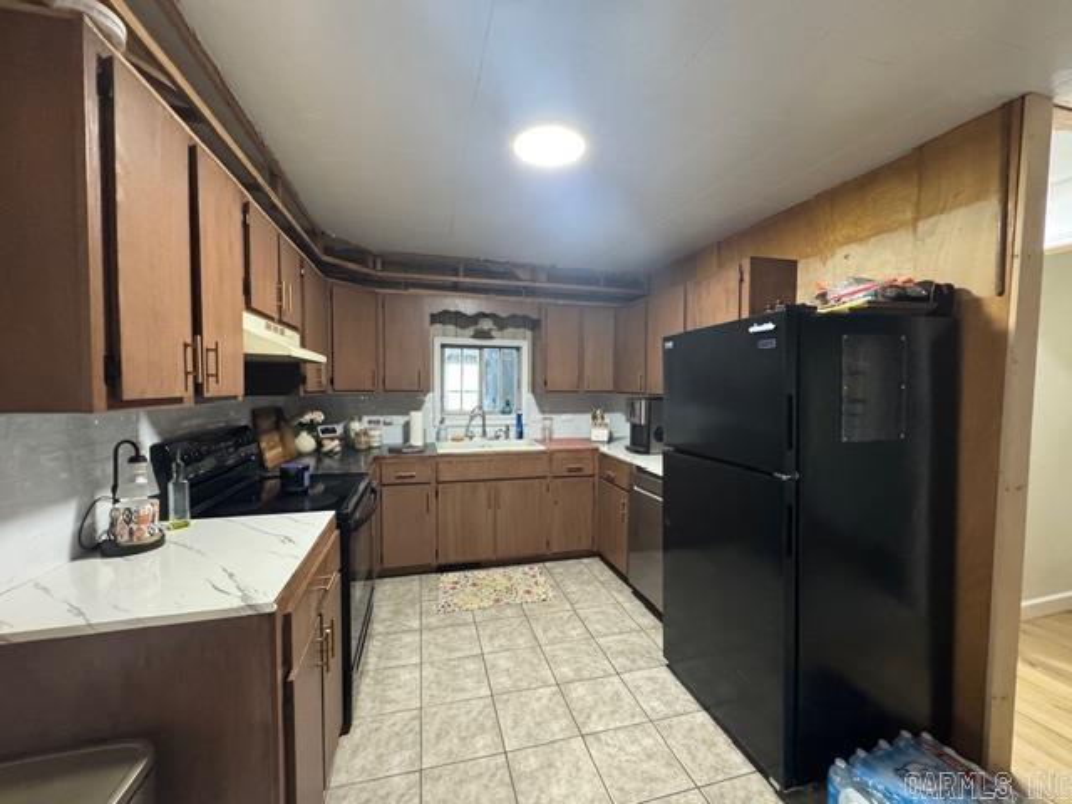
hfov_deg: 102.1
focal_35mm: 14
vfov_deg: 85.7
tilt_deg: -3.0
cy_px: 402
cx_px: 536
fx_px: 434
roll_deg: +0.3
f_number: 2.2
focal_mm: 2.22
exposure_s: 1/60
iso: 800
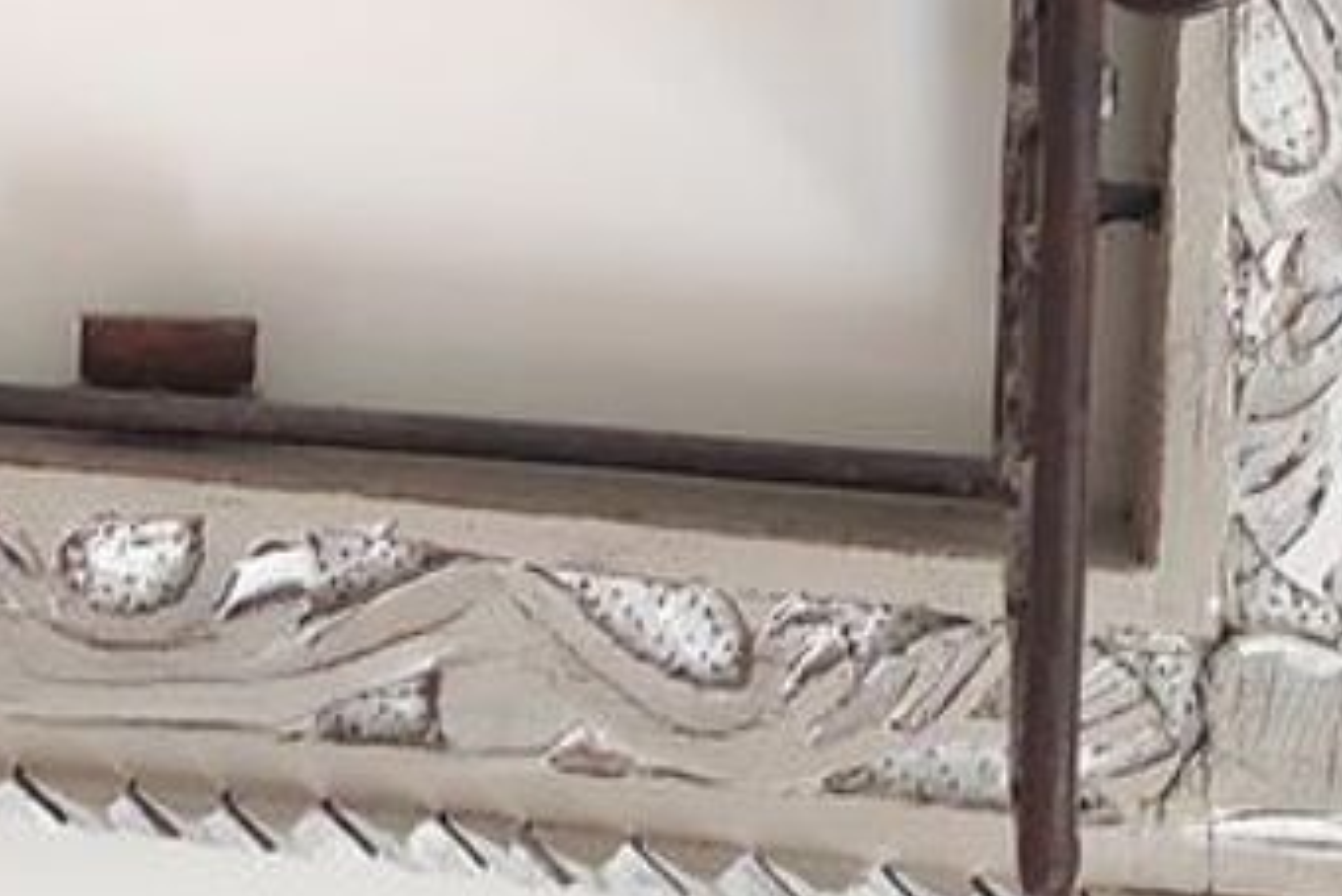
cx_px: -28
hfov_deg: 19.4
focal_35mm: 102
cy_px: -657
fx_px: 3804
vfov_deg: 12.4
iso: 477
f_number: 1.89
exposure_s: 1/33
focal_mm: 5.43
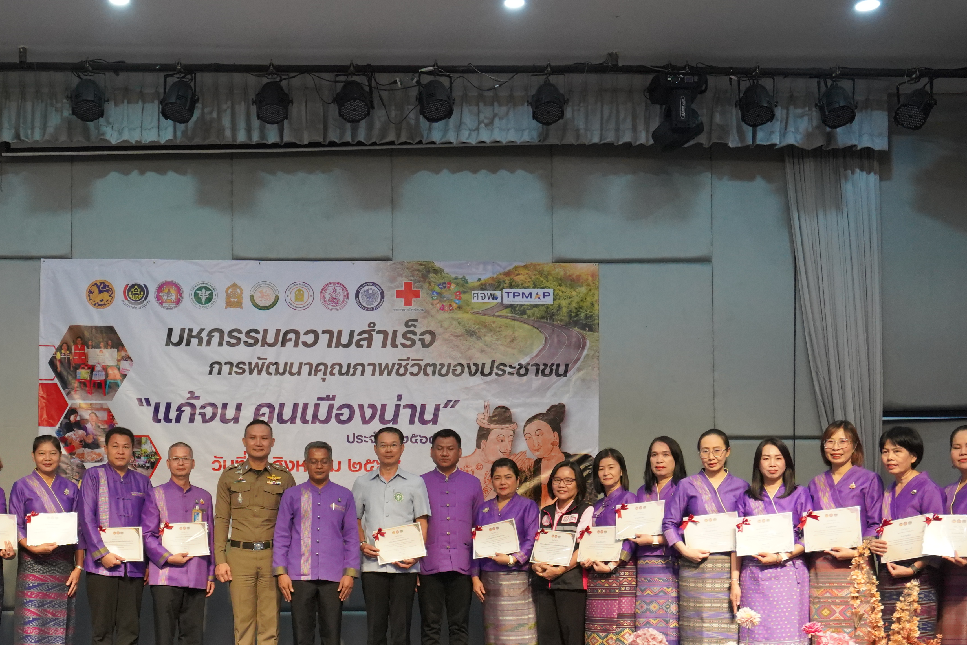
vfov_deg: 27.0
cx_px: 334
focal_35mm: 49
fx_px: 1316
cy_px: 522
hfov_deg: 39.9
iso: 4000
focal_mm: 28
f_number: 4
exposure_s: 1/250
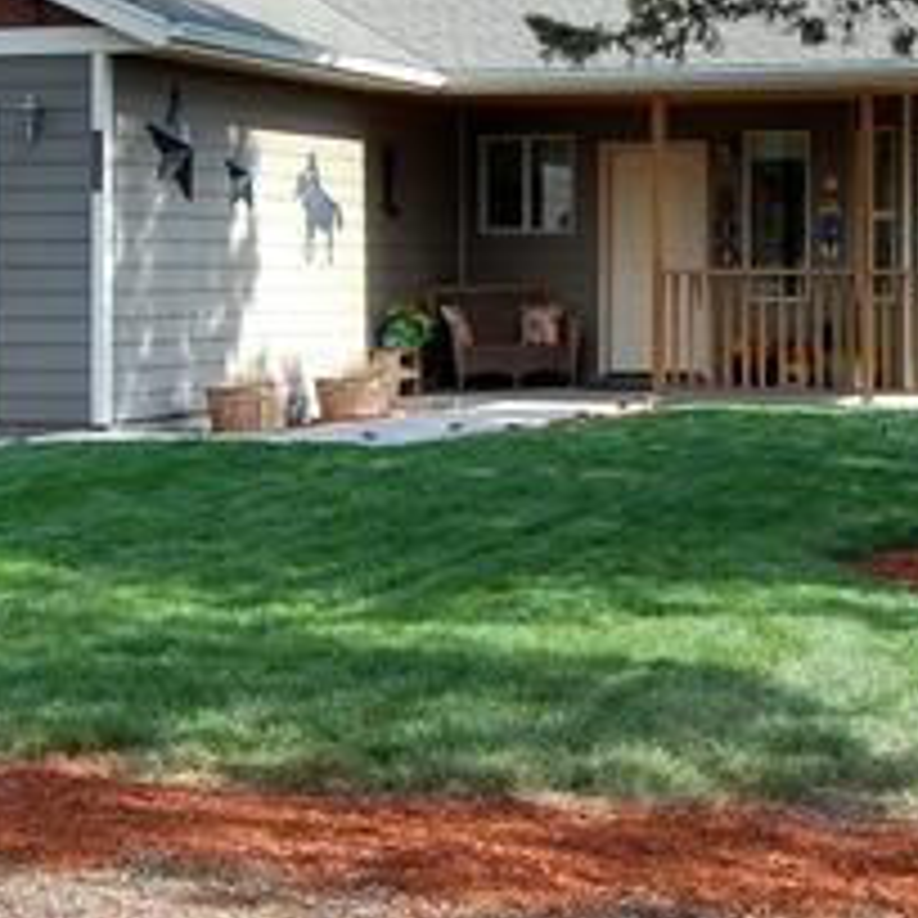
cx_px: 693
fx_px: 2640
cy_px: 223
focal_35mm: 88
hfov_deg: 19.6
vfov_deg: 19.6
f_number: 6.3
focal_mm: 22
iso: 200
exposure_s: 1/160
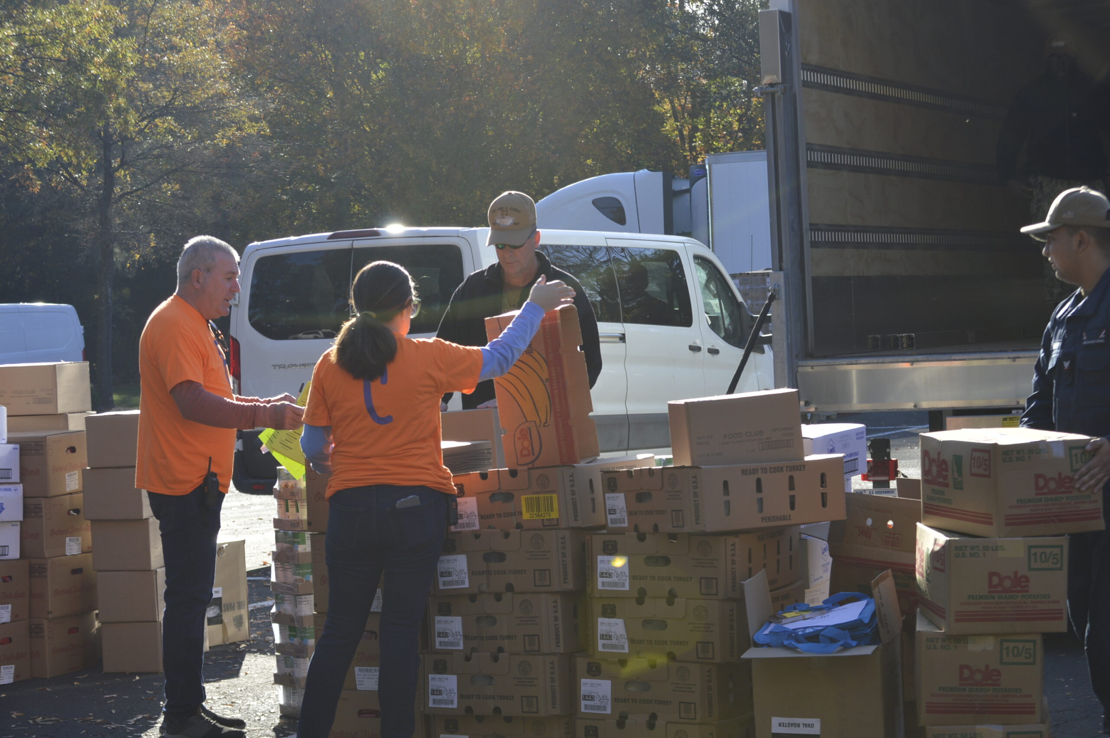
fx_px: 2541
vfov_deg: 16.5
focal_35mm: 82
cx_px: 555
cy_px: 369
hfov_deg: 24.6
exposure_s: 1/200
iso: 100
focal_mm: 55
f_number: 7.1
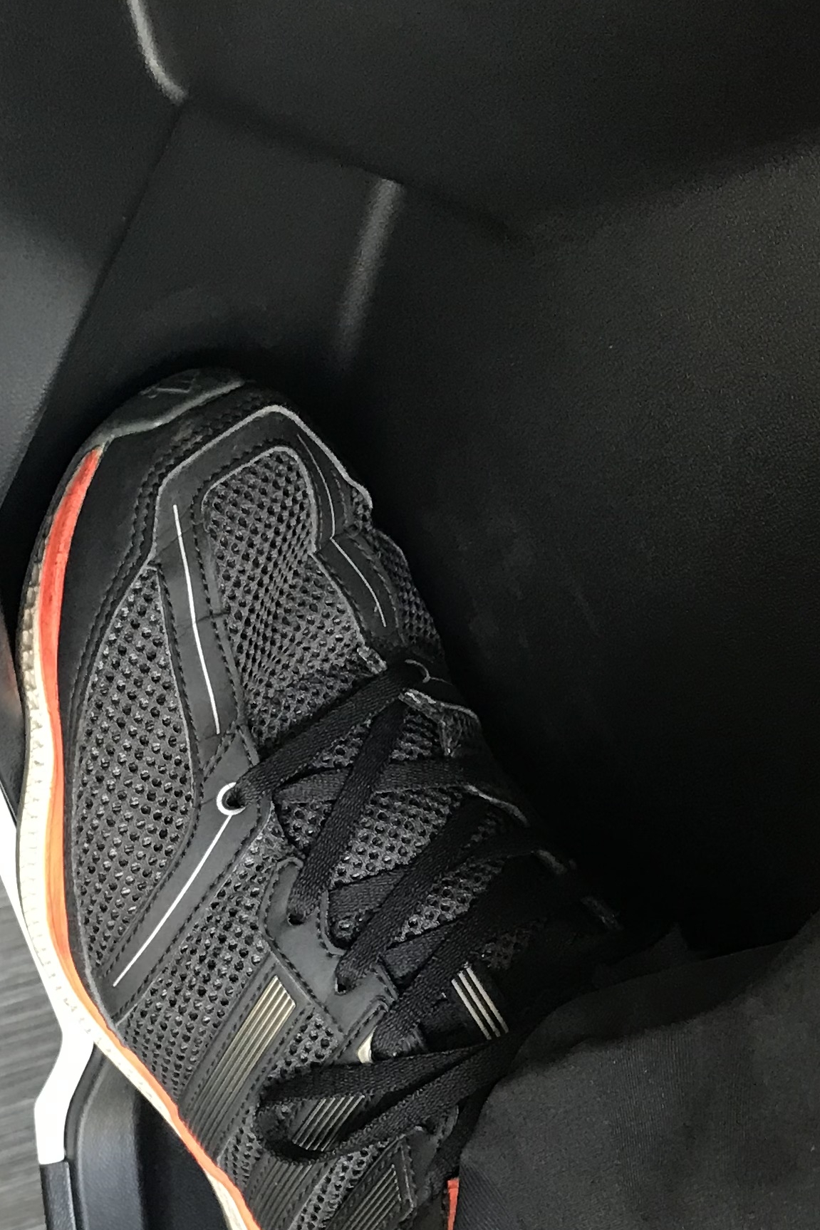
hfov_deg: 20.0
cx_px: 399
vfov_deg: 29.6
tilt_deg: -57.2
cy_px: 721
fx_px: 2324
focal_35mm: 68
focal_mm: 3.99
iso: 40
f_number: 1.8
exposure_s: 1/17
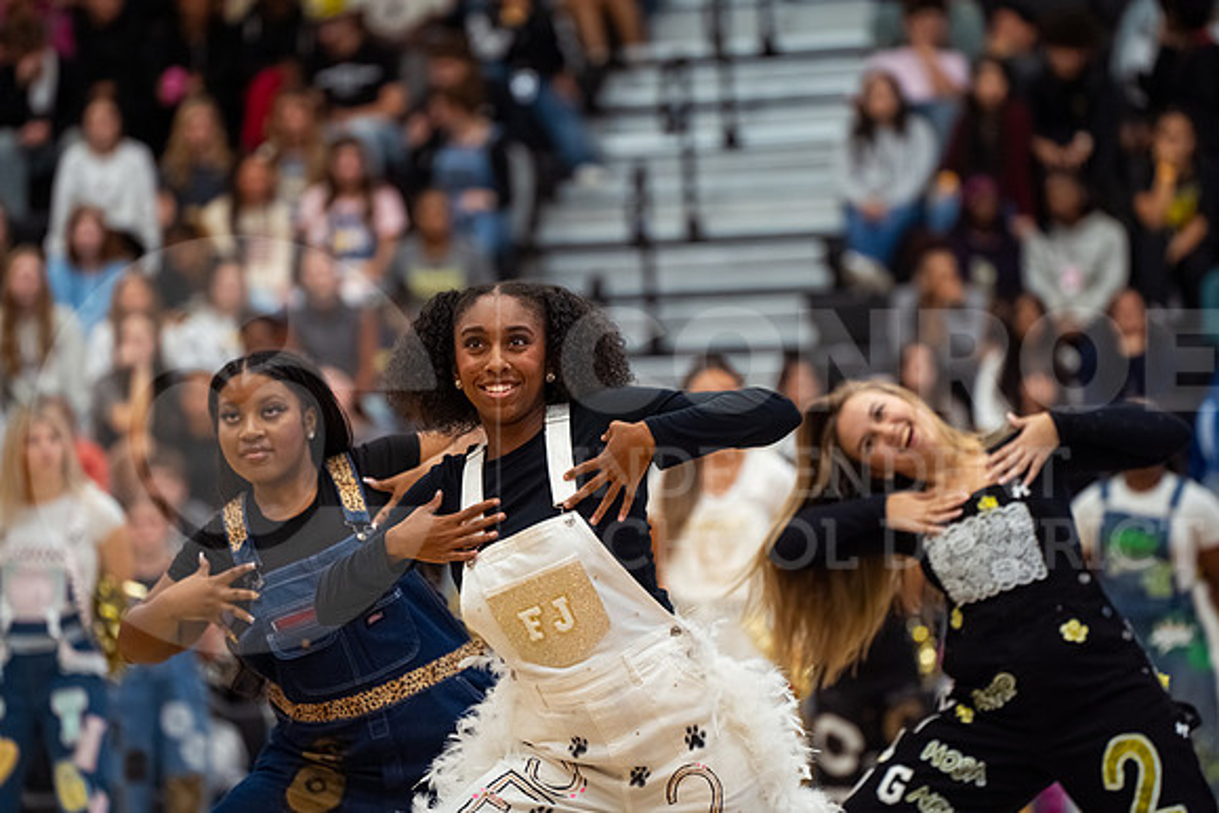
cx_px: 610
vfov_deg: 7.6
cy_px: 406
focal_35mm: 180
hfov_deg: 11.4
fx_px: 6096
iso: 3200
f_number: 3.2
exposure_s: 1/1000
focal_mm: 180
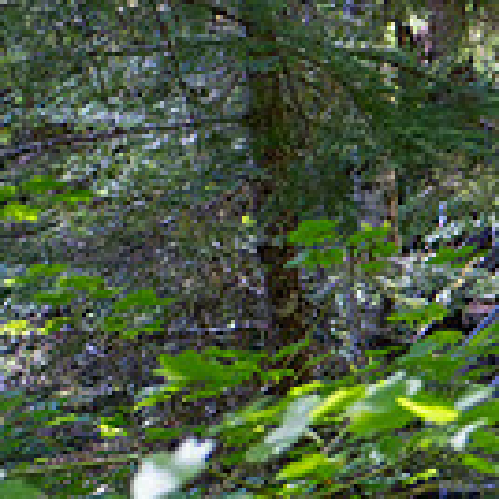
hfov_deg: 8.7
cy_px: 298
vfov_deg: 9.3
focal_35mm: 188
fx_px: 3066
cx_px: 1028
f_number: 2.8
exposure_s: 1/640
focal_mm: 34
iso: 1250
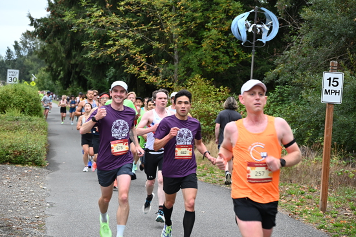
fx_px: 870
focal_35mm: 88
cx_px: 178
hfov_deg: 23.1
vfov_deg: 15.5
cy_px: 118
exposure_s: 1/125
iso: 560
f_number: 6.3
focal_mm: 88
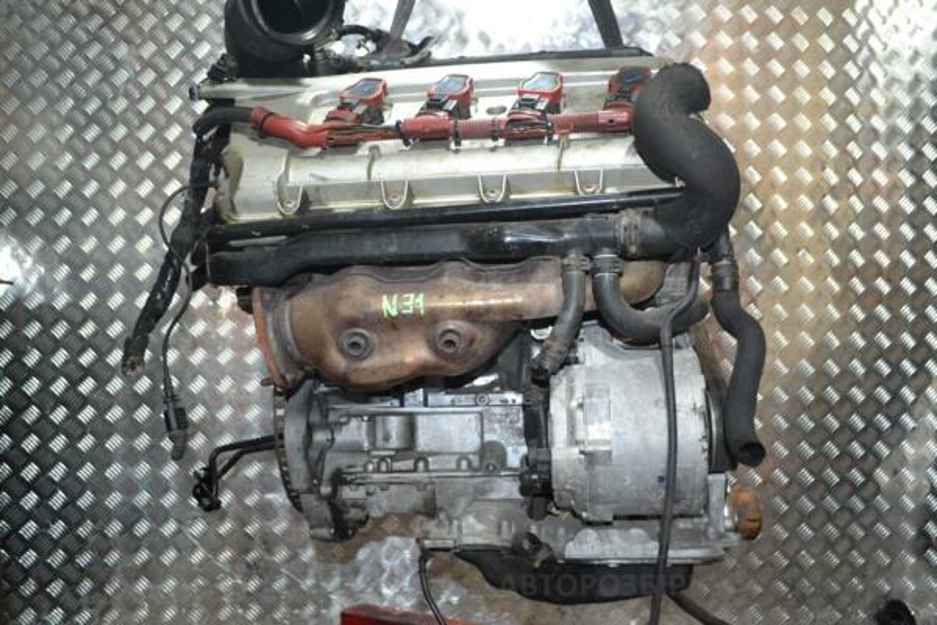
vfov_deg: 36.9
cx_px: 468
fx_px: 937
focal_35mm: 36
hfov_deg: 53.1
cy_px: 312
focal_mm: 24
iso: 1600
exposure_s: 1/60
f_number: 4
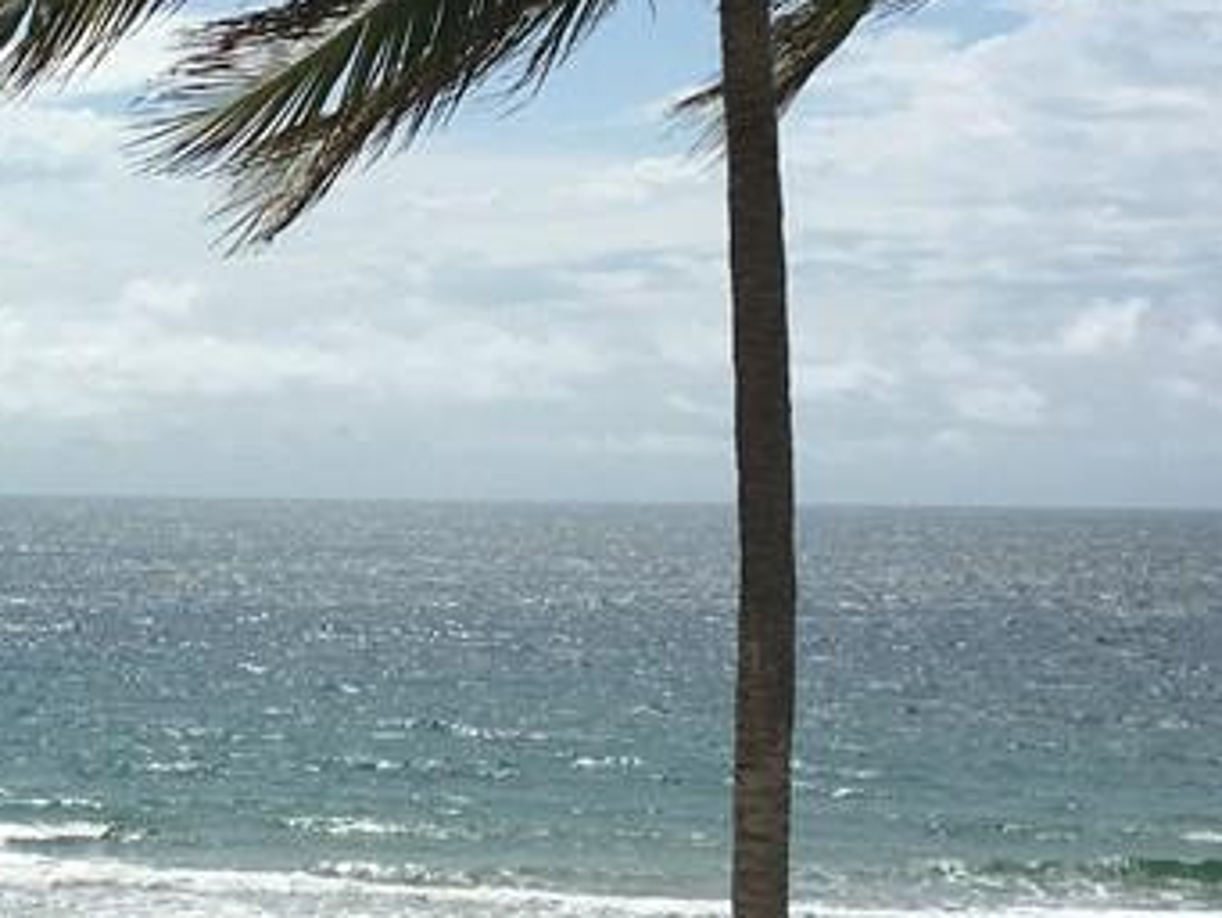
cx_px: -197
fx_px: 3072
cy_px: 556
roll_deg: -0.7
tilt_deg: -0.8
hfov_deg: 21.1
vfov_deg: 17.0
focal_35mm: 87
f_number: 2.2
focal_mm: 4.15
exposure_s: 1/4274
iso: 25
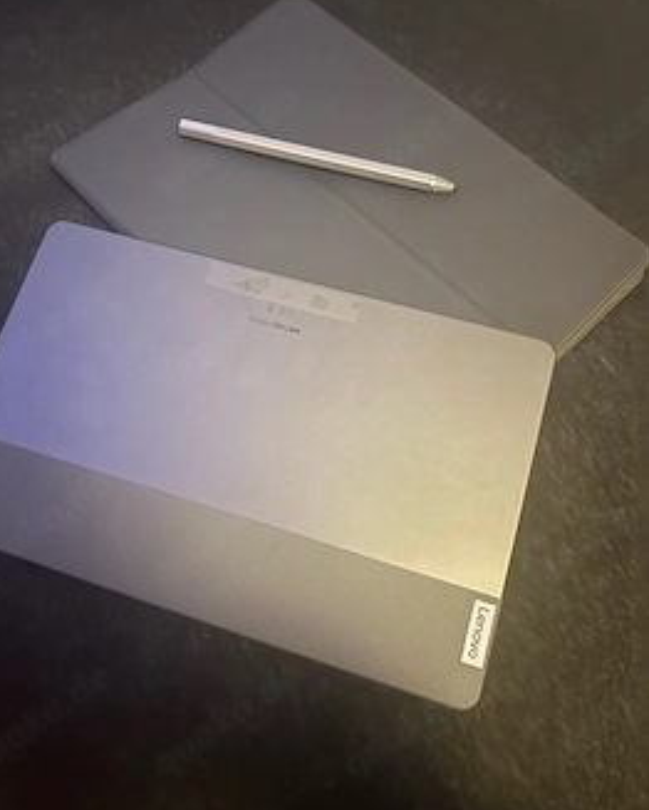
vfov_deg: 57.0
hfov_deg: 47.0
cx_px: 280
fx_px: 744
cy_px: 362
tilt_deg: -64.7
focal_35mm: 31
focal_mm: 5.96
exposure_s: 1/9
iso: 640
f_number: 1.6
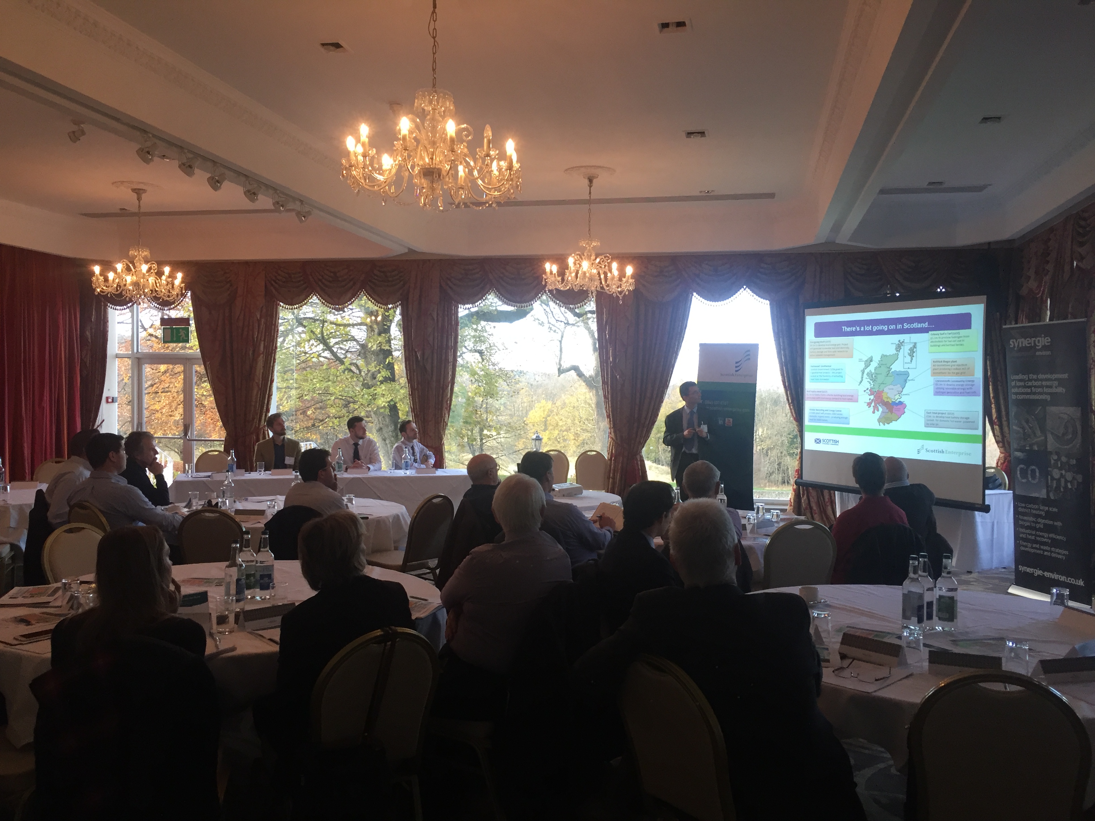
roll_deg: -0.7
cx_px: 548
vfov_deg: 48.2
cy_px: 410
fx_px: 917
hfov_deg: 61.7
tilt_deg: -0.6
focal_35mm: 29
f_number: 2.2
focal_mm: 4.15
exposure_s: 1/33
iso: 50
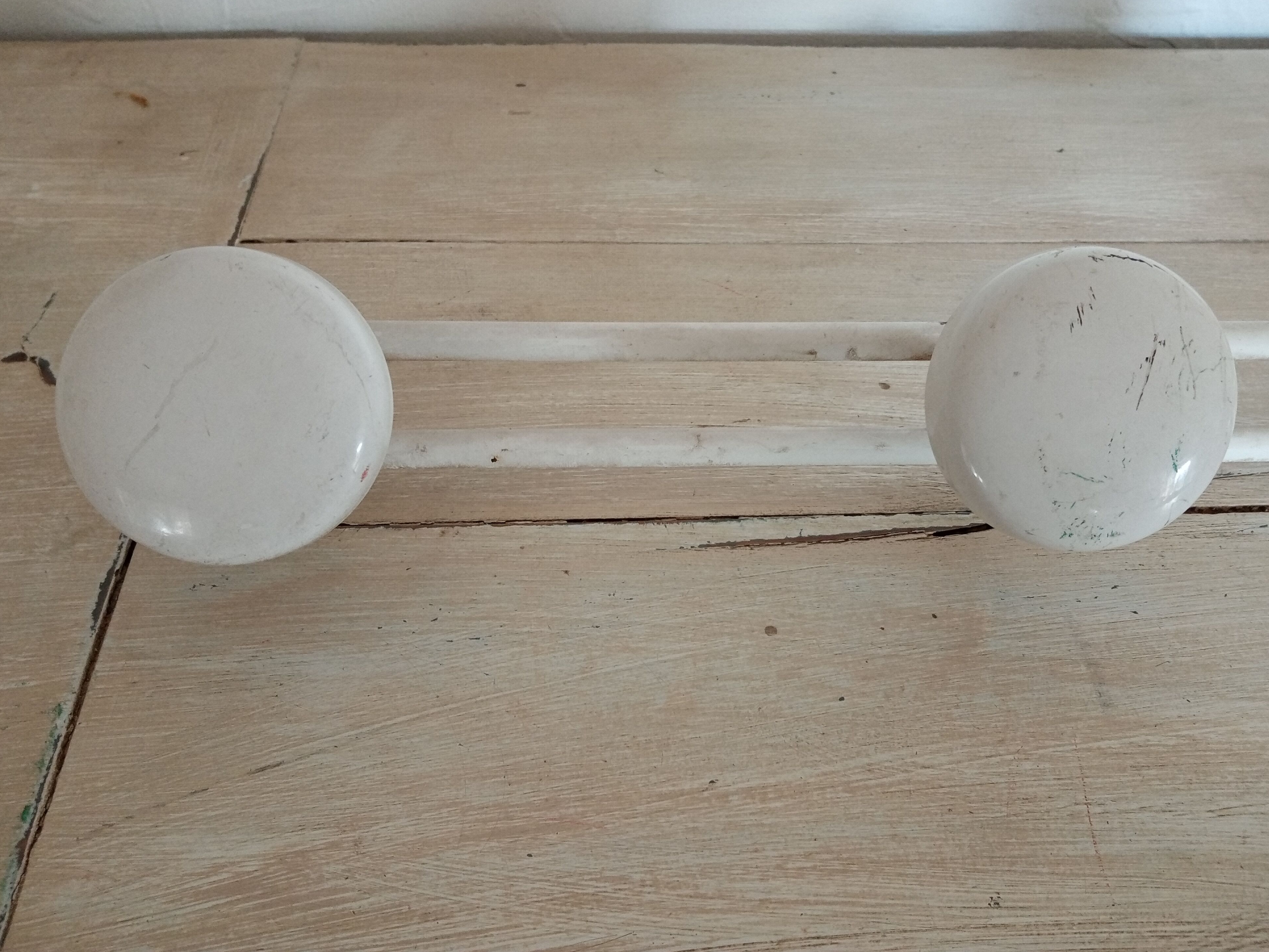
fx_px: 1026
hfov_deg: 63.4
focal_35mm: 28
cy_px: 441
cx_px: 654
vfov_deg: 49.7
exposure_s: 1/33.3
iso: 311
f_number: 1.8
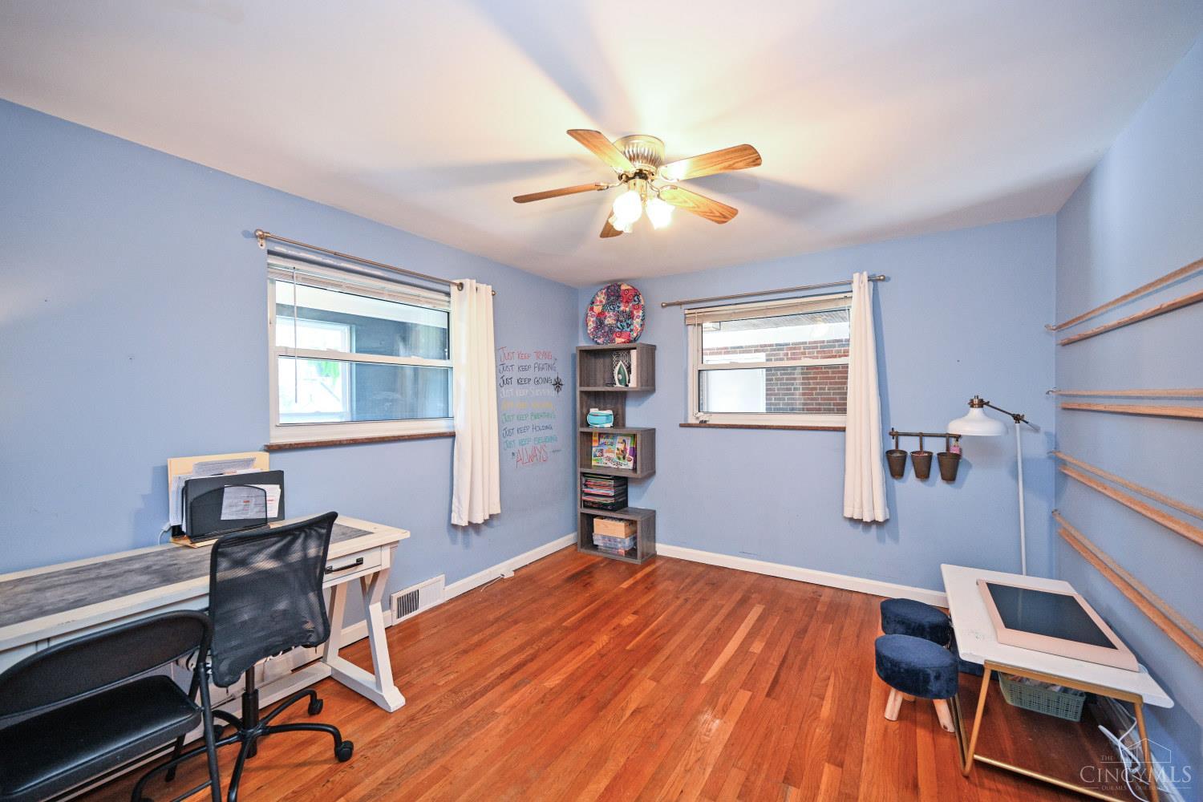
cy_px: 401
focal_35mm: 14
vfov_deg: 81.2
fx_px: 468
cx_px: 602
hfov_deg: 104.3
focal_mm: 14
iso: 1400
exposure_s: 1/60
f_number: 4
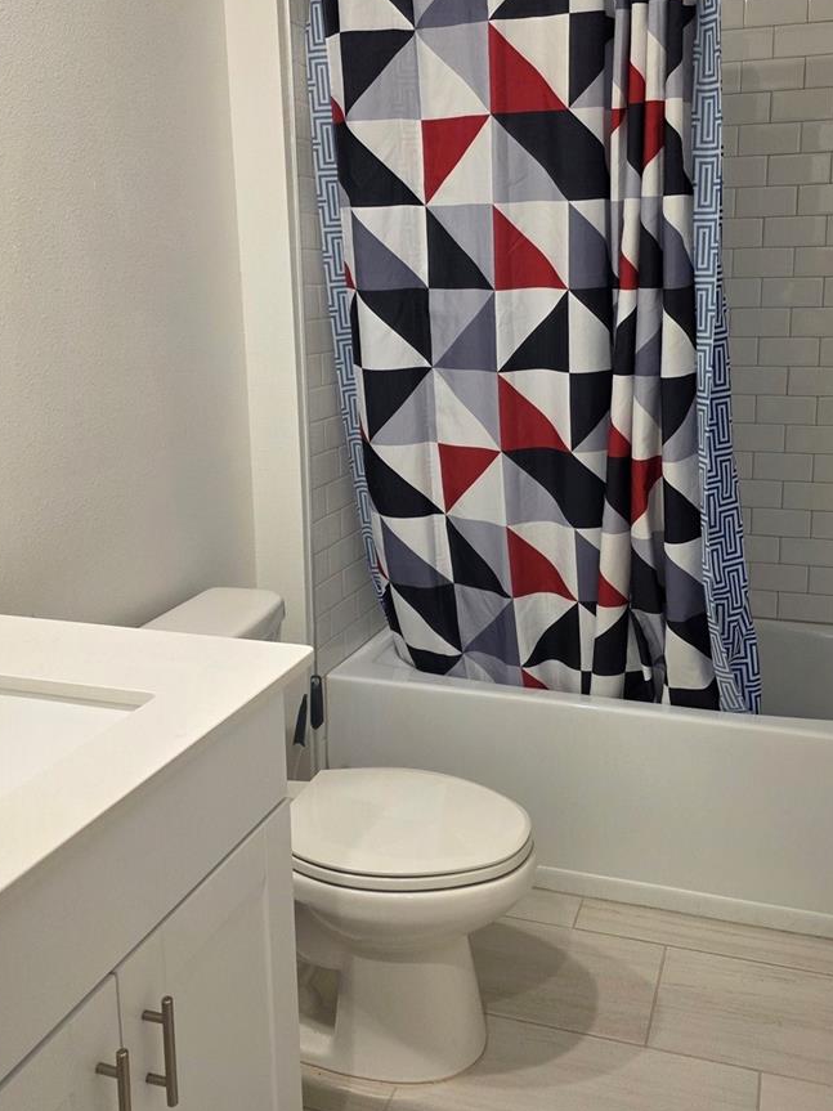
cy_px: 467
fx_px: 1027
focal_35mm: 32
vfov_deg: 56.5
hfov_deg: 44.0
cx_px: 478
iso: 320
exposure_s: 1/120
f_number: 1.7
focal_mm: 6.3
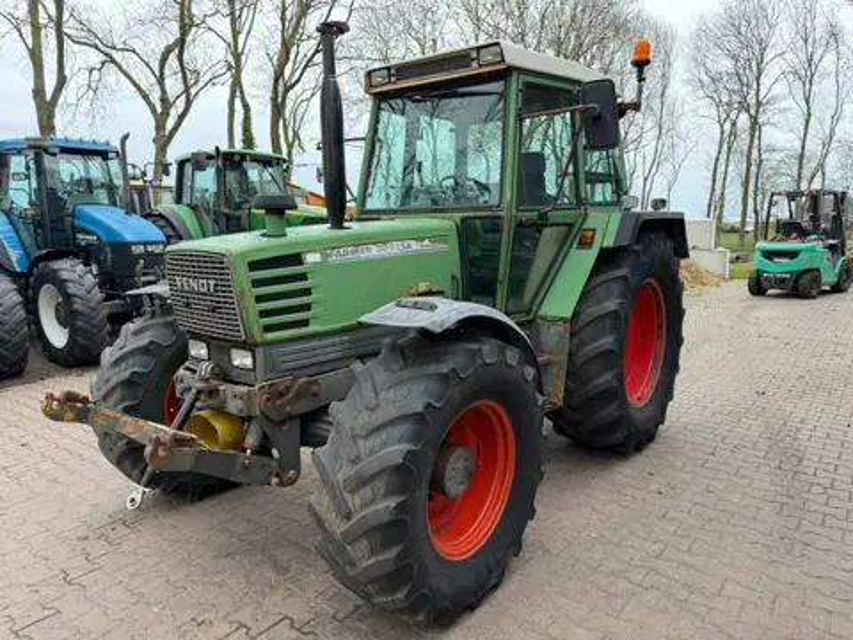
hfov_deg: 71.6
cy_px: 320
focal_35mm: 24
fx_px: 591
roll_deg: -0.5
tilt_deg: -8.9
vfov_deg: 56.8
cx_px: 426
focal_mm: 6.76
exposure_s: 1/547
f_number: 1.78
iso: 100
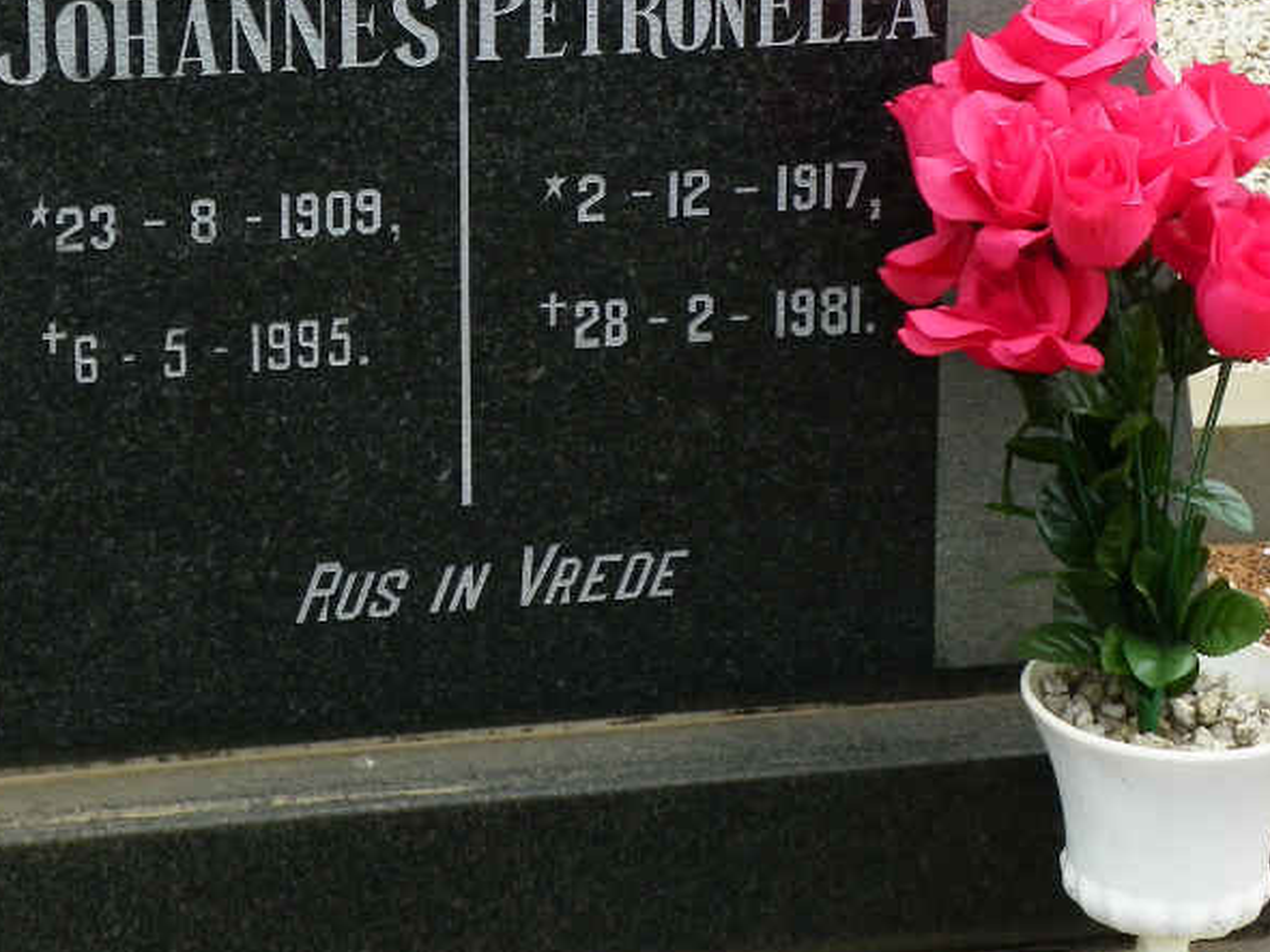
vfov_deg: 11.0
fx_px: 4915
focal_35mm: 134
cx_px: 554
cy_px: 95
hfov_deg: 14.7
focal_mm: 11.8
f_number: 4
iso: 64
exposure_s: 1/250
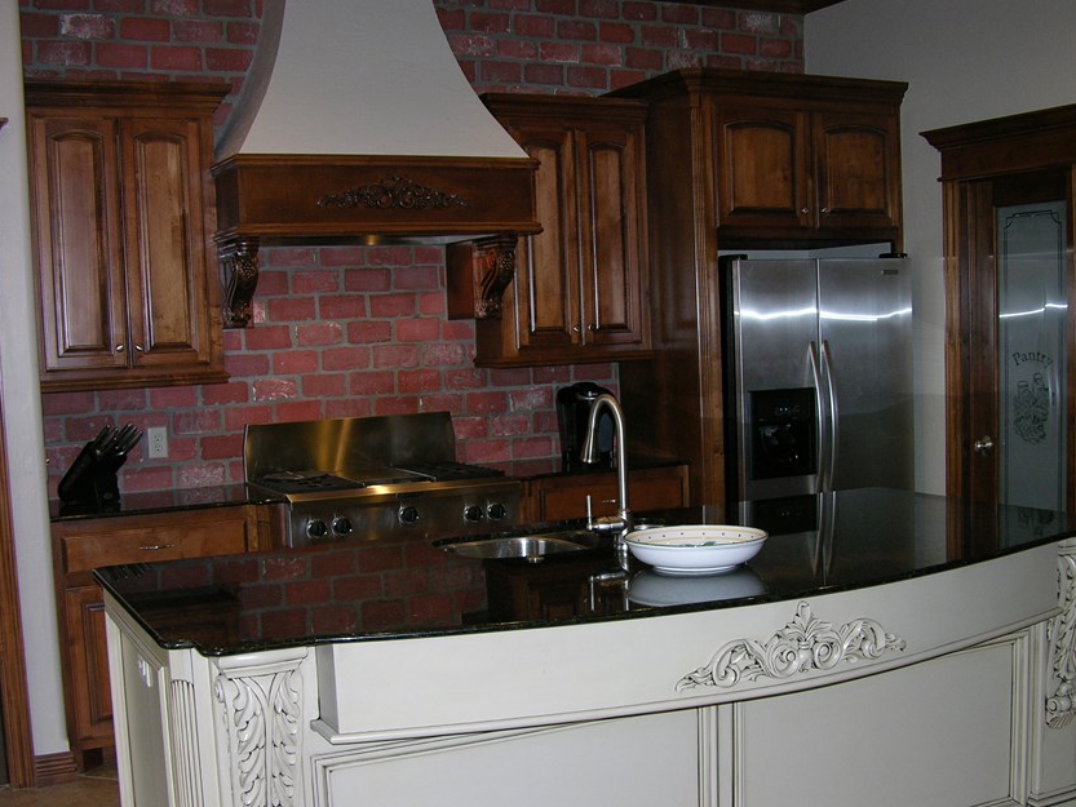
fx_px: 1337
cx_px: 552
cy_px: 476
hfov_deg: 43.8
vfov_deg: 33.5
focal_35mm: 43
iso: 100
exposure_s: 1/60.1
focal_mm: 8.9
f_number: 2.8
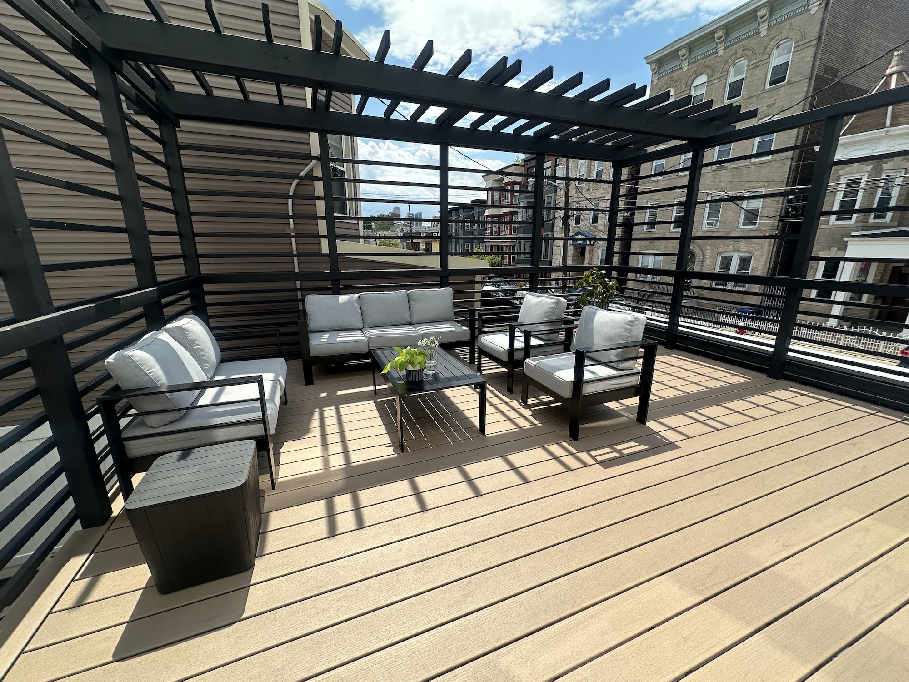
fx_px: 368
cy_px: 341
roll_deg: +0.1
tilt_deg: -14.7
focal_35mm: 14
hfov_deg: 102.1
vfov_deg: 85.7
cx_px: 454
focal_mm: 2.22
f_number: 2.2
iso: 40
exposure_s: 1/1855
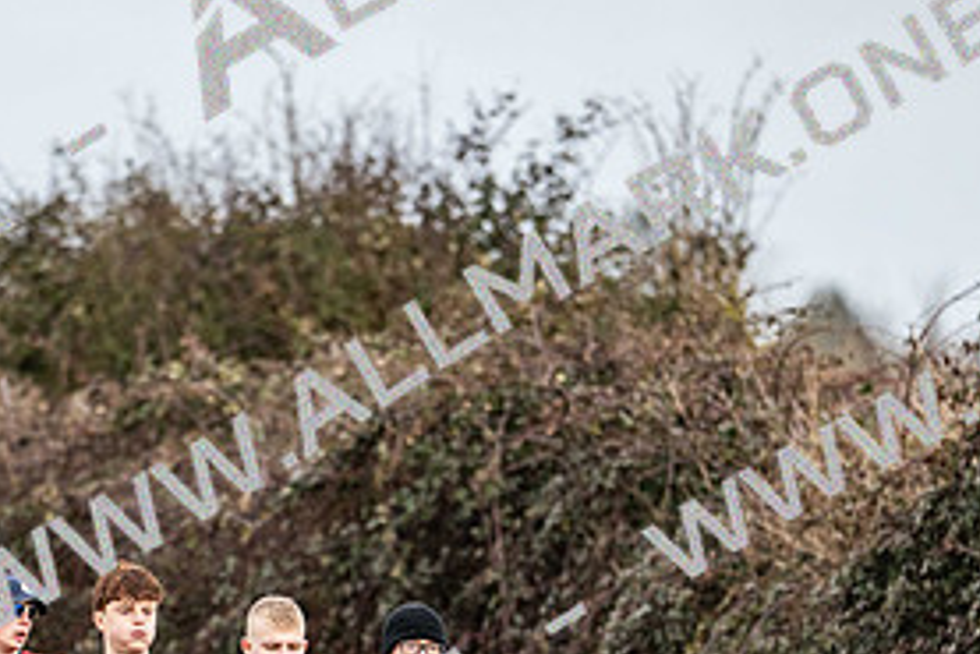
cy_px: 638
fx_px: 22823
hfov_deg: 2.5
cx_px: 386
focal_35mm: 838
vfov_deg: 1.6
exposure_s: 1/1600
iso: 640
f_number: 4.5
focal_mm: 400
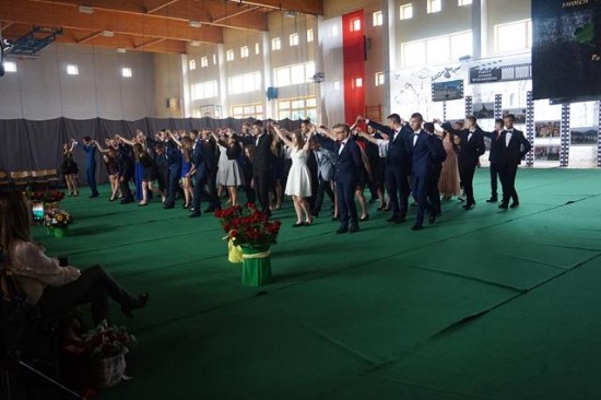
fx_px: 526
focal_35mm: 32
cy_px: 200
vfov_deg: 41.7
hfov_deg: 59.5
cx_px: 300
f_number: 4
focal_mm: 21
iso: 2000
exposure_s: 1/160
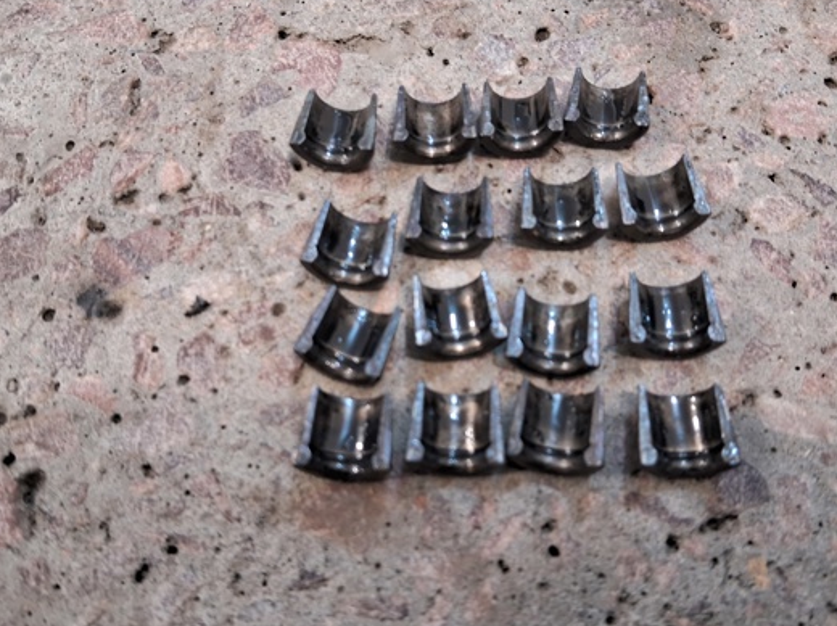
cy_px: 290
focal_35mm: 32
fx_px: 773
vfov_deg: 44.1
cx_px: 462
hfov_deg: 56.7
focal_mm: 3.98
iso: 500
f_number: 1.8
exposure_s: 1/30
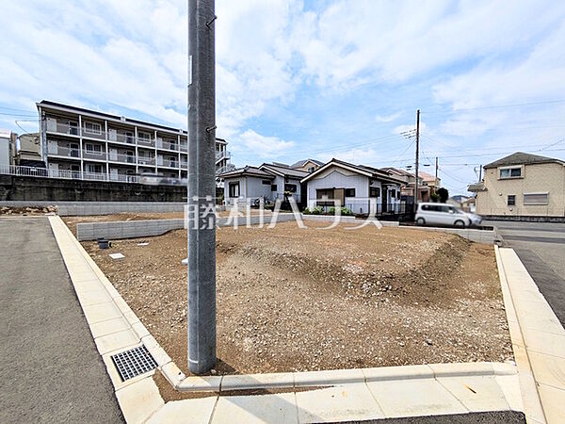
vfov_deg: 85.7
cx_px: 282
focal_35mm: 14
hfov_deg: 102.1
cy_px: 212
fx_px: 229
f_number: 2.2
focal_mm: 1.83
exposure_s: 1/3322
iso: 51
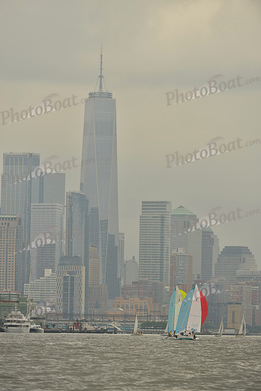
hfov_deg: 4.9
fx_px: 3043
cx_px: 130
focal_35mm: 280
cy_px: 196
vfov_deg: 7.4
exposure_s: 1/1600
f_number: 5
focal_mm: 280
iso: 400
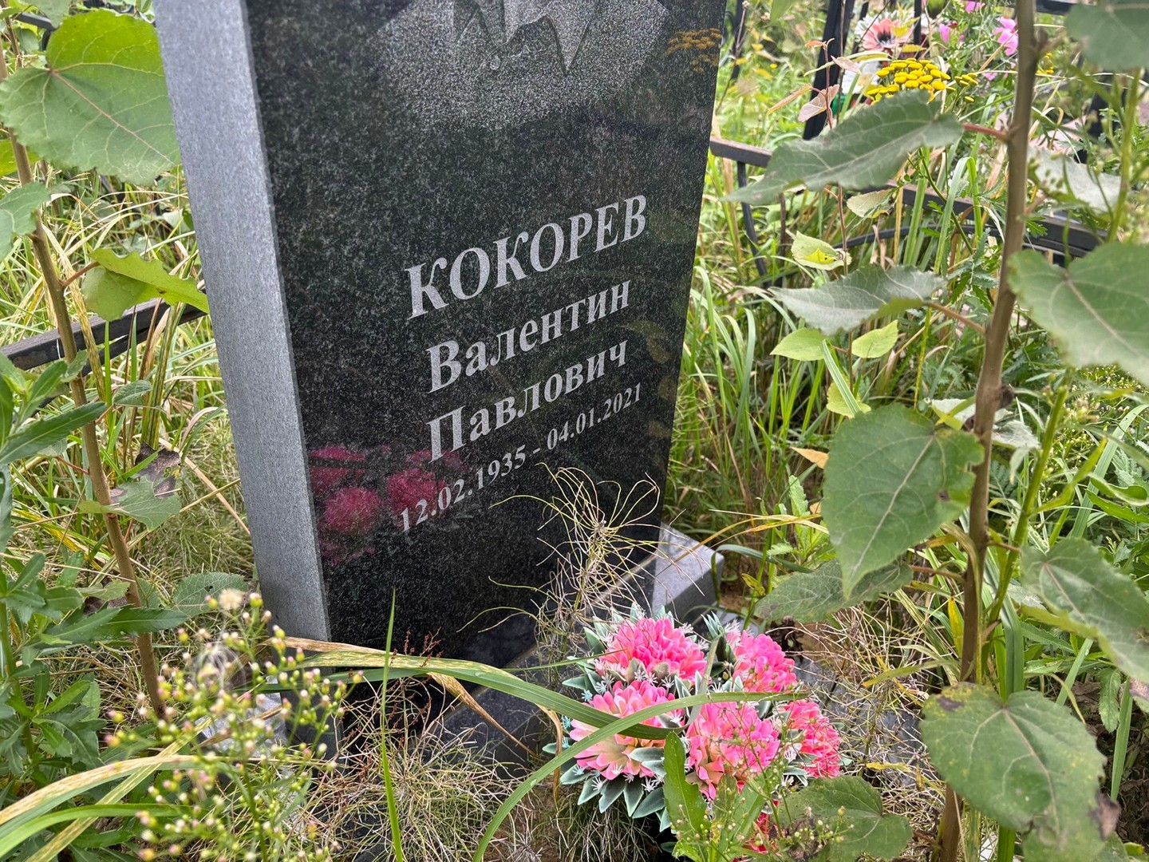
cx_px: 574
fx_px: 863
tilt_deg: -31.4
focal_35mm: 26
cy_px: 431
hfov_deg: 67.3
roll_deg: -3.3
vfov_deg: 53.1
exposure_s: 1/255
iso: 40
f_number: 1.6
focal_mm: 5.96
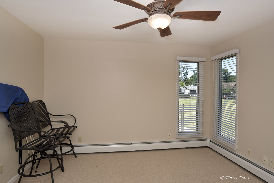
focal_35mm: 19
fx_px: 145
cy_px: 91
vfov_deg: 64.6
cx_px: 140
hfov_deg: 86.9
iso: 400
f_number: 8
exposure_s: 1/100
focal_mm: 18
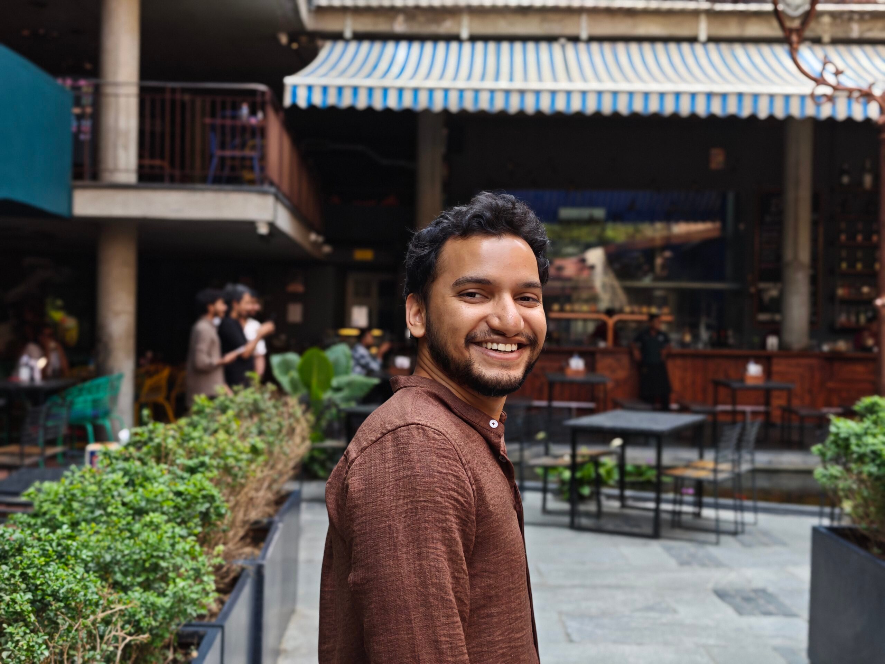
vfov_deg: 31.5
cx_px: 442
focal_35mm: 46
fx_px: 1176
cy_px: 332
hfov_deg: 41.2
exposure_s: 1/773
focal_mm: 8.71
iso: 50
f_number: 1.67
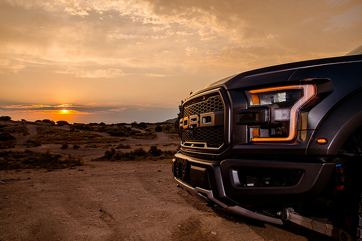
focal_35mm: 33
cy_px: 120
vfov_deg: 40.2
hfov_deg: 57.7
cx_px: 181
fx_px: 329
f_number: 18
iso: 200
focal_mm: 32
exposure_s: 1/50
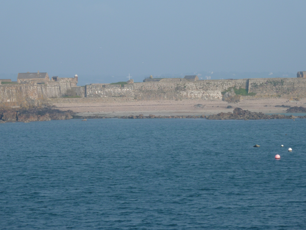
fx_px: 1291
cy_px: 108
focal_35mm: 146
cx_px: 153
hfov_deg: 13.5
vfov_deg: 10.2
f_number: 4.5
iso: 80
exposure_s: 1/400
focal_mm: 22.5
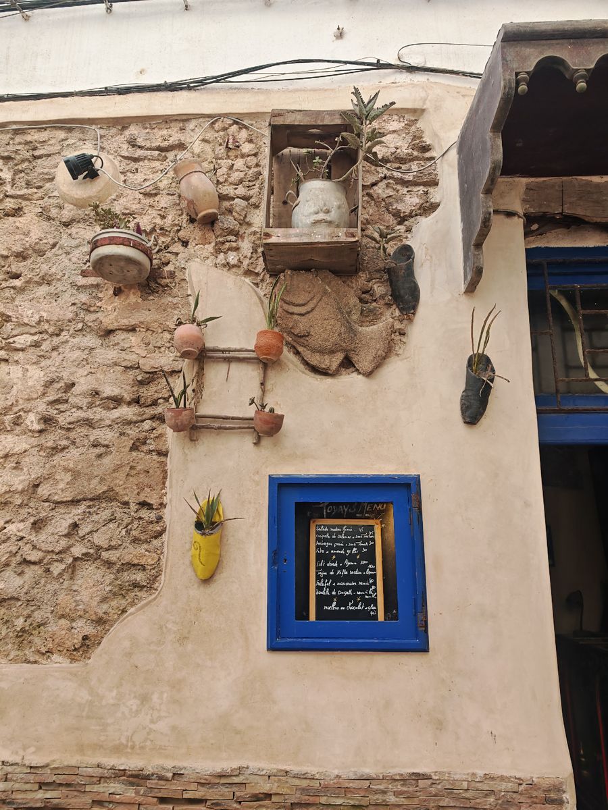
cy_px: 405
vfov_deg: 71.6
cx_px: 304
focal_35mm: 24
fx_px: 562
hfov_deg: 56.8
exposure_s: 1/1600
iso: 100
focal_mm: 6.83
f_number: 2
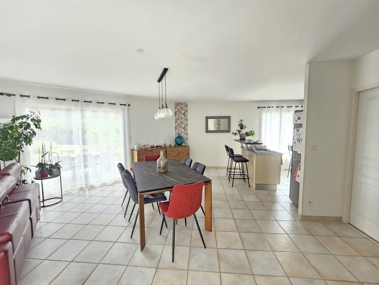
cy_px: 142
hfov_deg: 106.2
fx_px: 142
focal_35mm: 13
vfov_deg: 89.9
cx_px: 190
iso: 320
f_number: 2.2
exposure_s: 1/40
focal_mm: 2.2
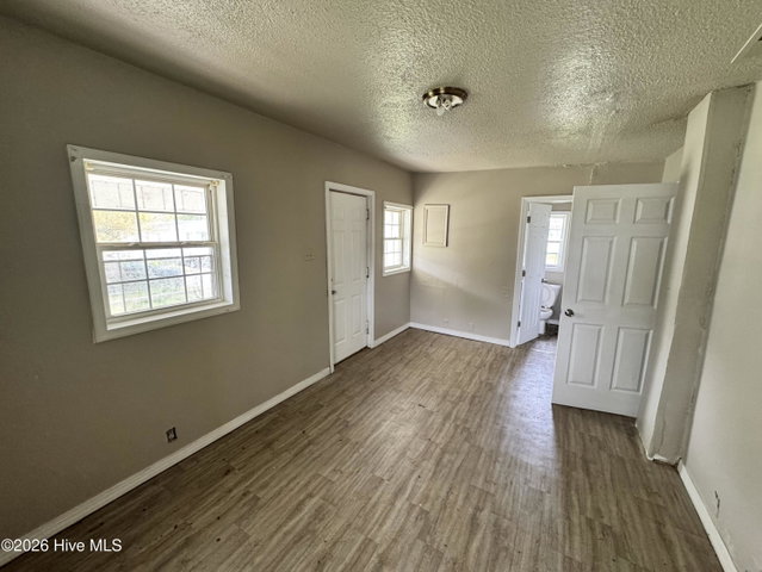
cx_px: 381
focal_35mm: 14
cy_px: 286
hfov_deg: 102.0
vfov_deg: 85.7
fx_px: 308
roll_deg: +0.0
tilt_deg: -9.9
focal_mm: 2.22
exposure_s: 1/69
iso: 320
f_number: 2.2
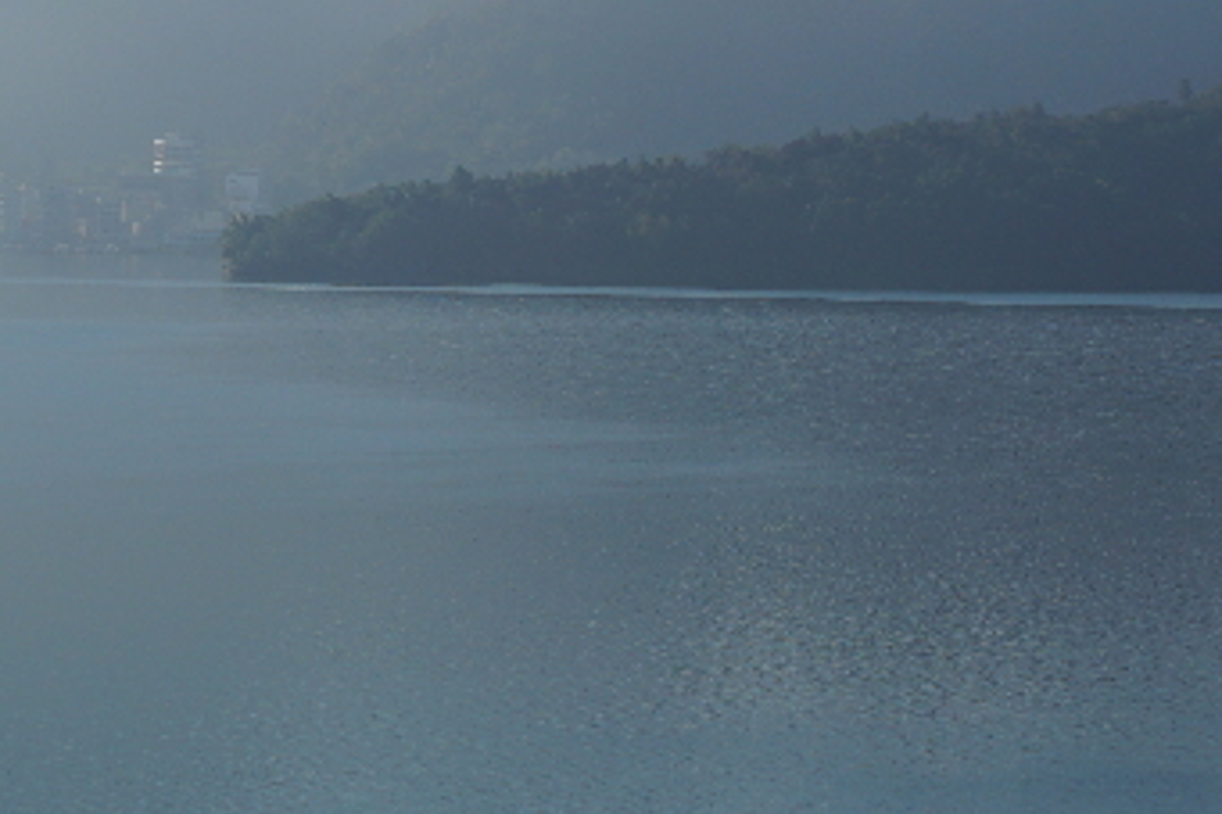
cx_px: -43
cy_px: 224
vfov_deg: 10.1
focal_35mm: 135
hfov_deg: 14.9
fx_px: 4580
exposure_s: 1/350
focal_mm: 24
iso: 100
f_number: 4
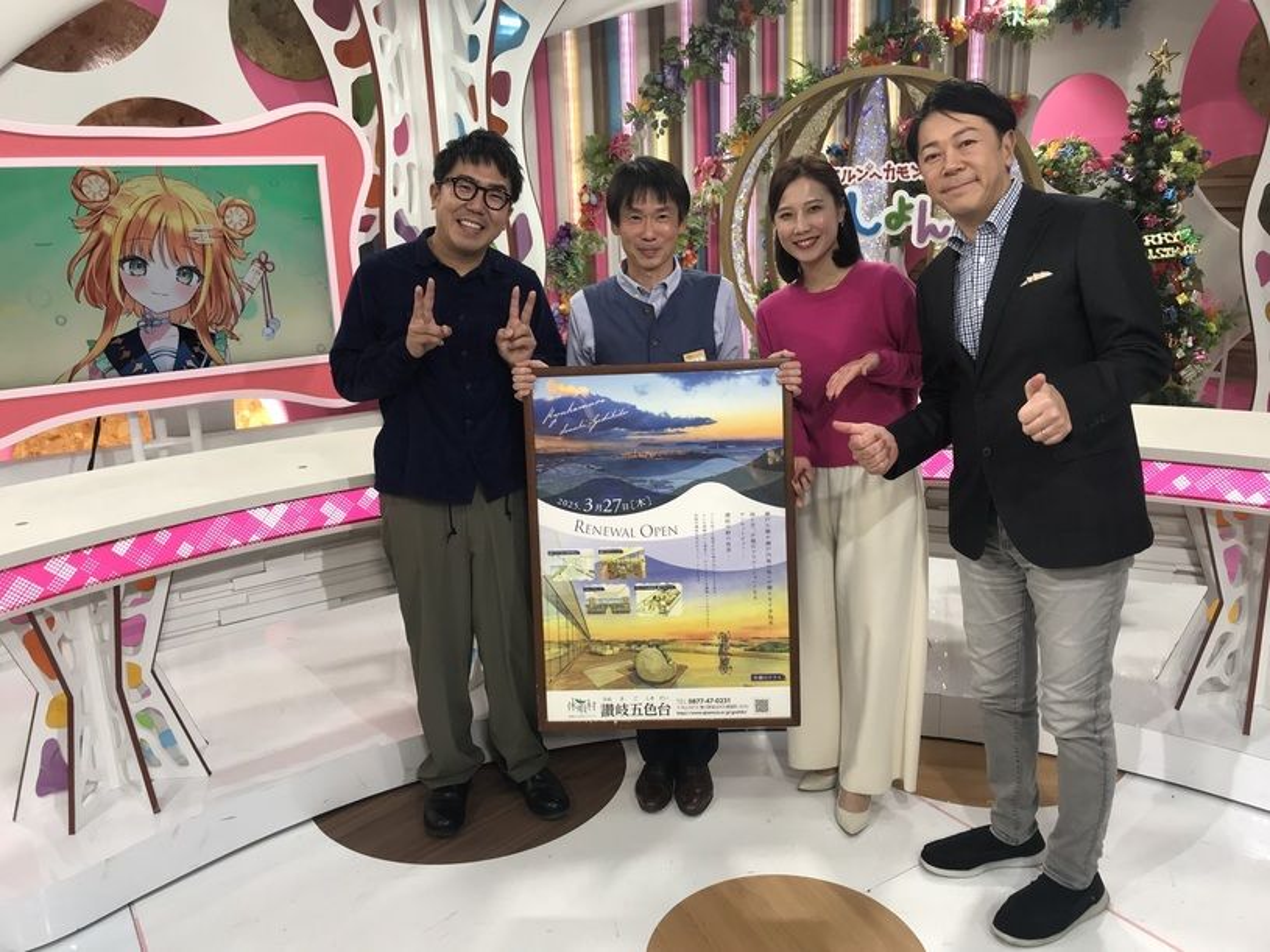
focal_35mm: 28
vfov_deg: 49.7
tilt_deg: -14.3
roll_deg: +1.6
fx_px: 1027
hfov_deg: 63.5
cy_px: 476
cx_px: 635
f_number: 1.8
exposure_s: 1/120
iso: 32
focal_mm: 3.99
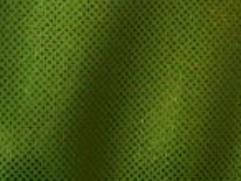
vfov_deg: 7.5
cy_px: -146
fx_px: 1353
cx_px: -92
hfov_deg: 9.9
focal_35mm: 194
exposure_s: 1/50
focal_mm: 6.1
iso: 100
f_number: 2.8
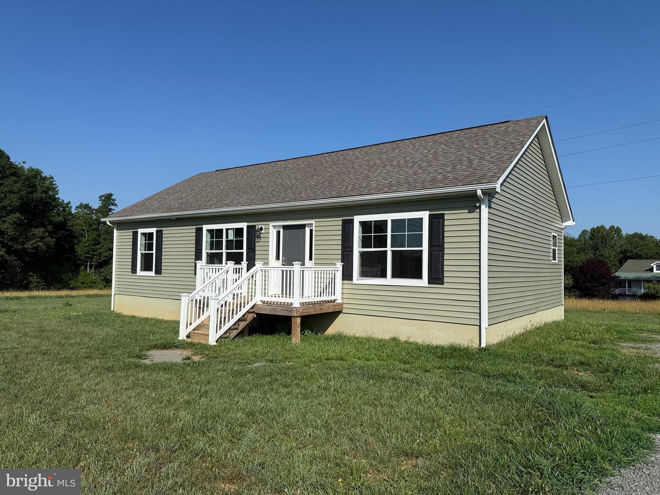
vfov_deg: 56.8
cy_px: 248
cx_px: 330
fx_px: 458
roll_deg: -1.0
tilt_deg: +2.1
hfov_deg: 71.6
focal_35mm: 24
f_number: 1.78
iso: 80
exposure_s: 1/6711
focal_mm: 6.76
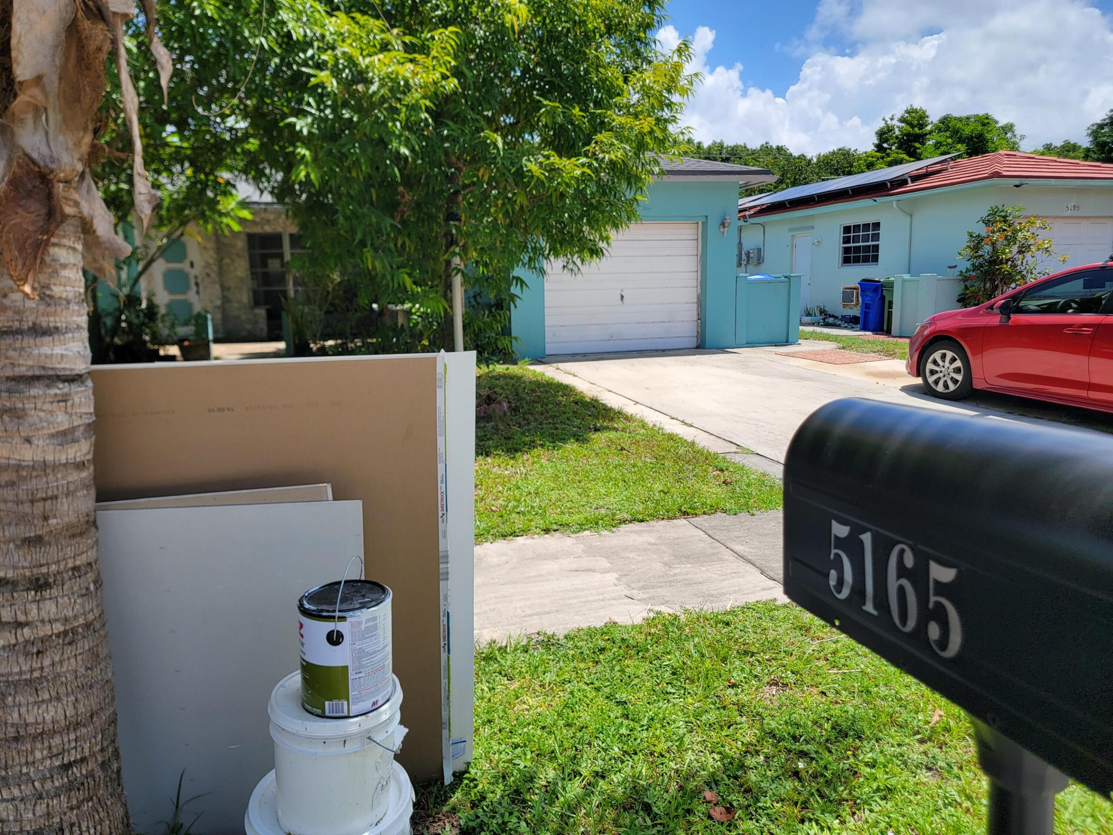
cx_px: 556
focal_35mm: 24
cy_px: 418
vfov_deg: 56.8
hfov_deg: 71.6
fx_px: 772
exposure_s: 1/756
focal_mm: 6.7
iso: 16
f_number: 1.8
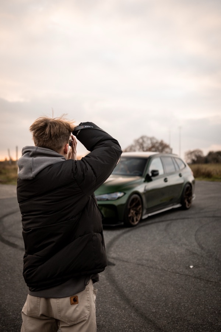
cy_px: 166
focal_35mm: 45
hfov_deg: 29.9
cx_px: 110
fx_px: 414
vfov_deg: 43.6
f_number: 1.8
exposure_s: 1/250
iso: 320
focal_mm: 30
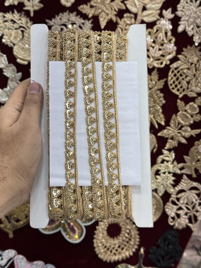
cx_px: 100
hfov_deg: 30.3
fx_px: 372
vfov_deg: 39.7
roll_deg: -22.2
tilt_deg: -9.5
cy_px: 134
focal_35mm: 48
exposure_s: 1/218
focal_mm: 6.76
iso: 64
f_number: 1.78
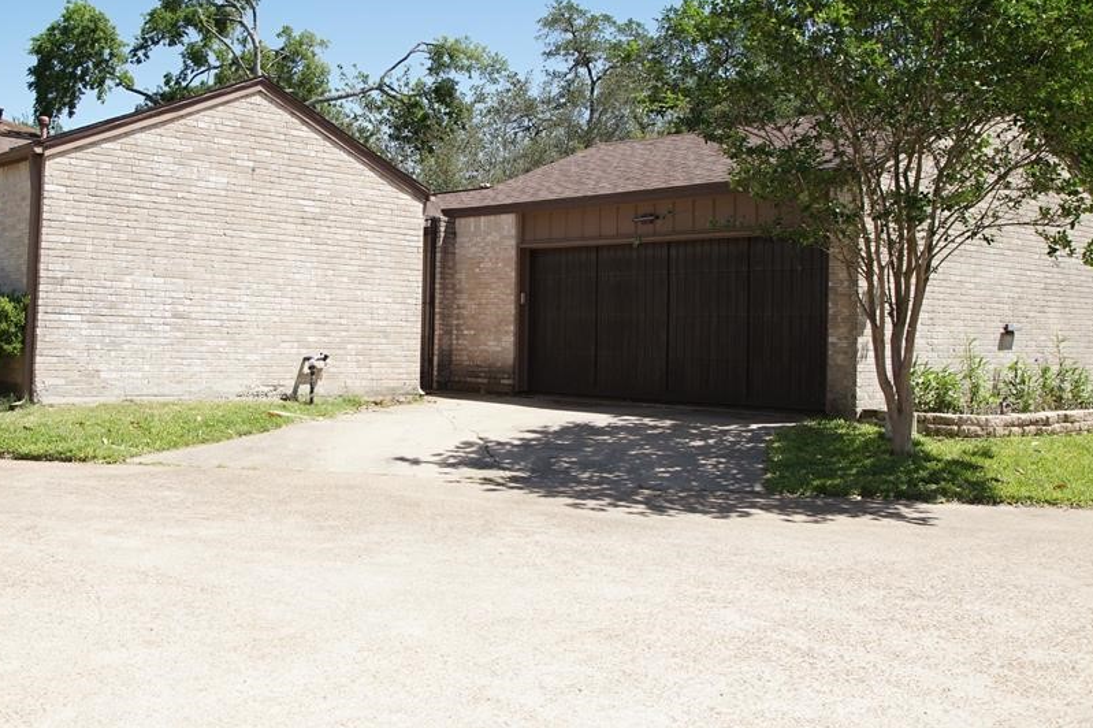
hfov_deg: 47.0
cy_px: 265
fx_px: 1244
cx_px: 402
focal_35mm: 41
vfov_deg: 32.4
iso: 800
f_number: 5.6
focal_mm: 32
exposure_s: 1/2000
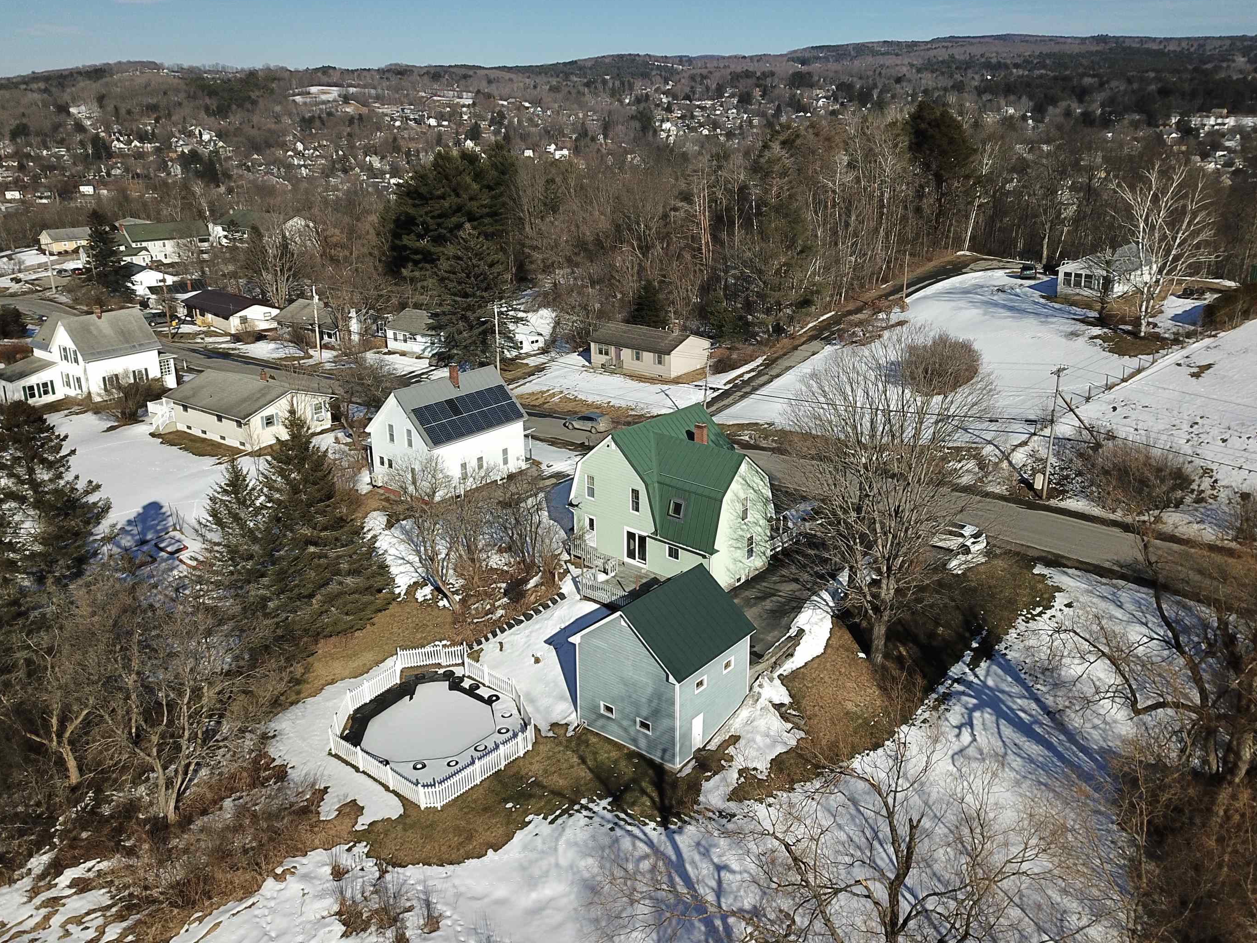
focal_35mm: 29
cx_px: 691
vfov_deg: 48.2
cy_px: 424
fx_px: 1053
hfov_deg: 61.5
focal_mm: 4.73
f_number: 2.2
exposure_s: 1/4115
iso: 100
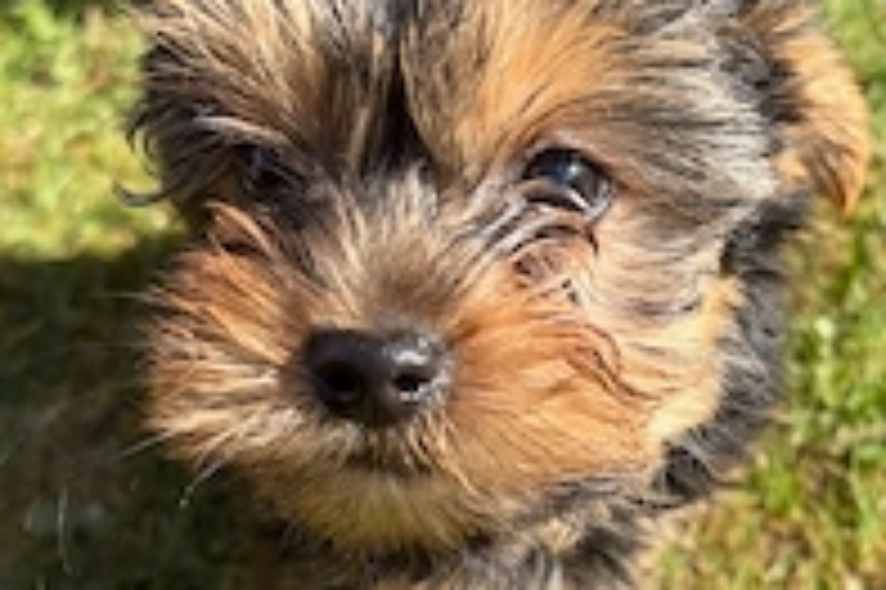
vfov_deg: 24.2
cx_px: 472
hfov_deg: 36.3
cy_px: 468
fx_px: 1352
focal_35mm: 55
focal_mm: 5.96
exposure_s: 1/1117
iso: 50
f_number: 1.6
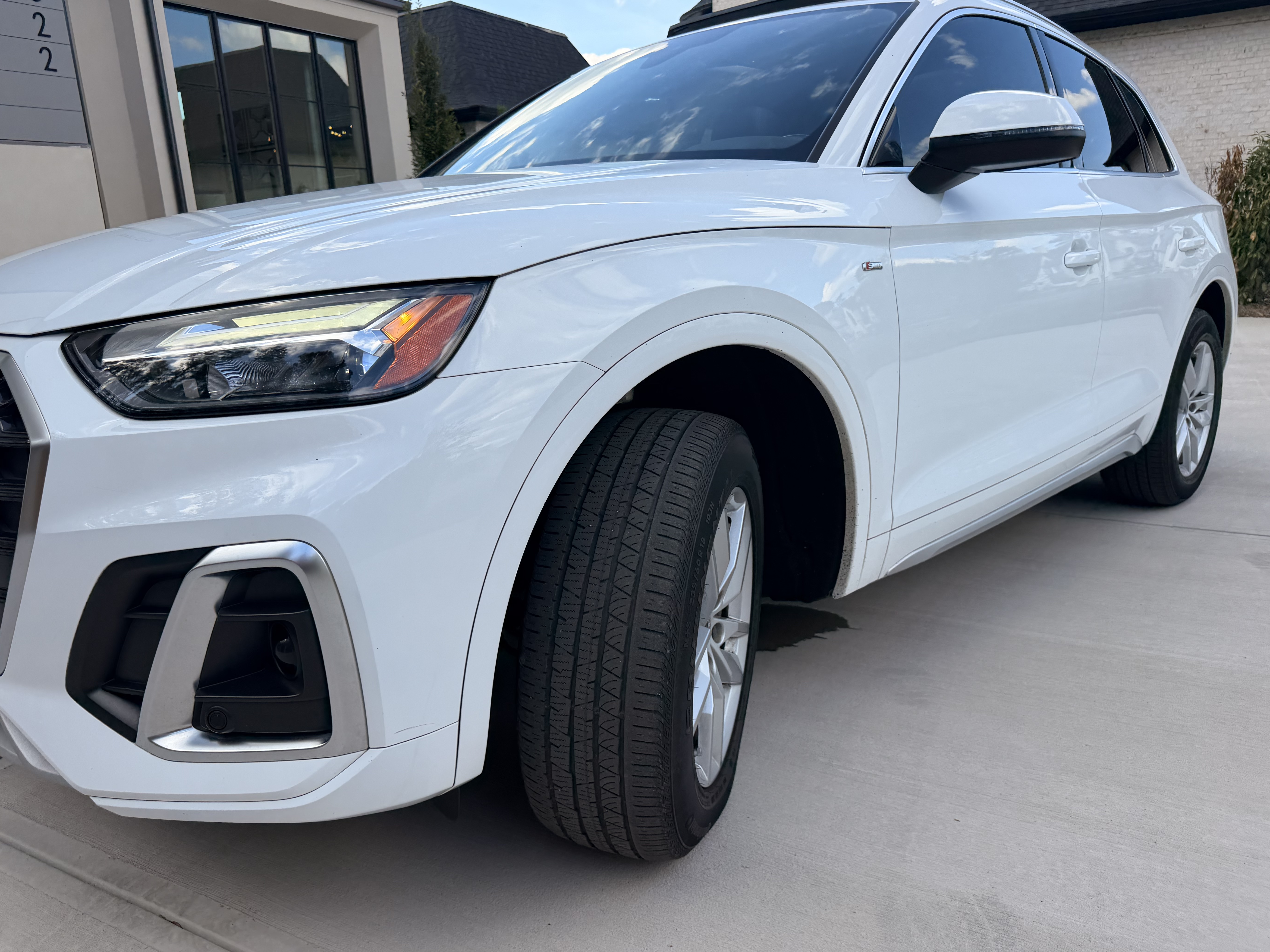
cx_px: 626
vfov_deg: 54.9
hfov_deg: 69.4
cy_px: 474
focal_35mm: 25
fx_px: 917
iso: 80
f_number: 1.78
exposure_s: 1/1812
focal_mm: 6.76
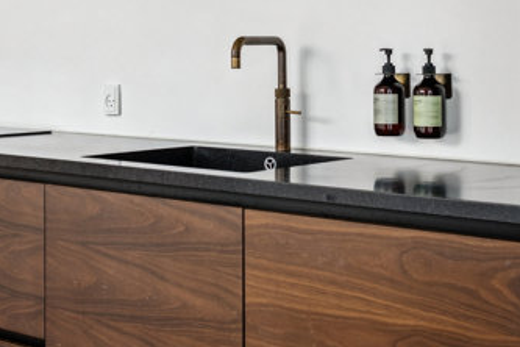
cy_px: 63
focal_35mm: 72
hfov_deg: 28.0
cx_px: 211
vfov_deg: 18.7
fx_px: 1040
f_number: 4
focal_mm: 30
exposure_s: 1/15
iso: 1000
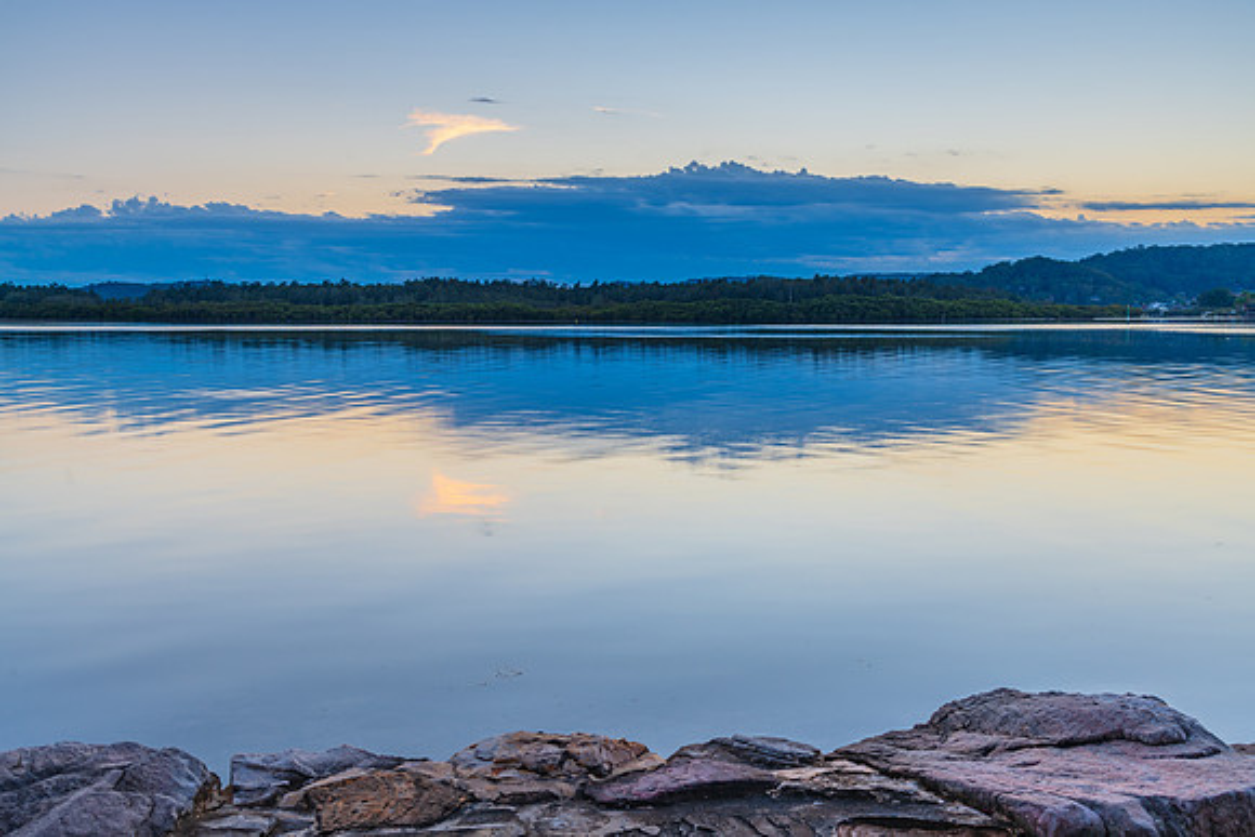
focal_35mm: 38
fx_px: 1333
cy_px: 418
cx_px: 628
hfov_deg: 50.4
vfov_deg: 34.9
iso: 40
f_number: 8
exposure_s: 1/2.5
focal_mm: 38
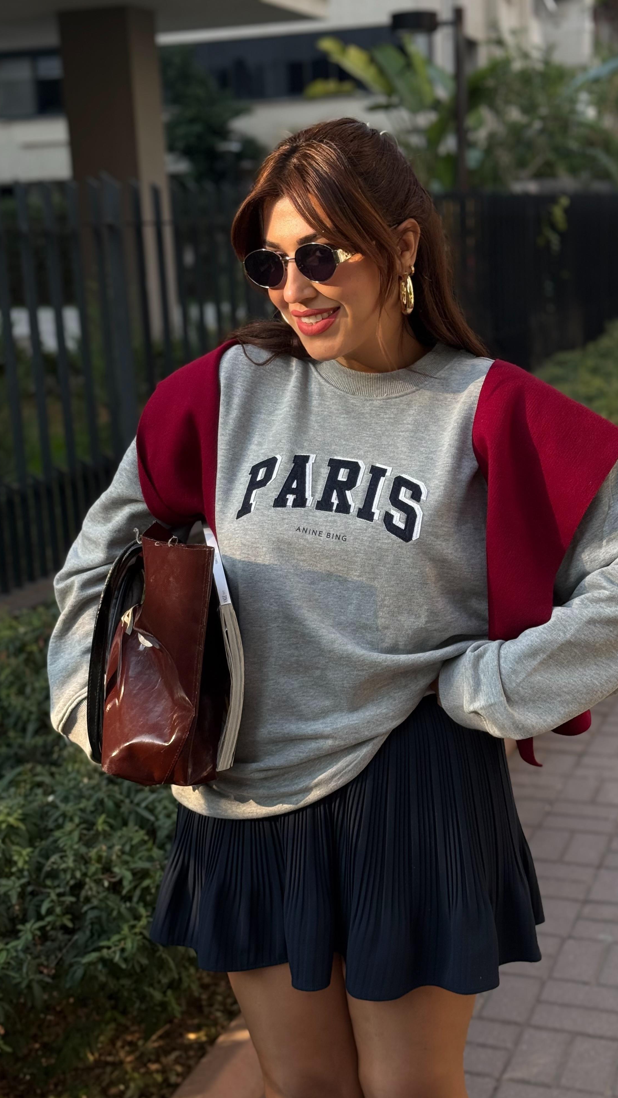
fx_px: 1544
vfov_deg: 39.2
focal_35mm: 53
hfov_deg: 22.6
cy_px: 555
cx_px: 314
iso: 64
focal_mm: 6.76
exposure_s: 1/1133
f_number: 1.78
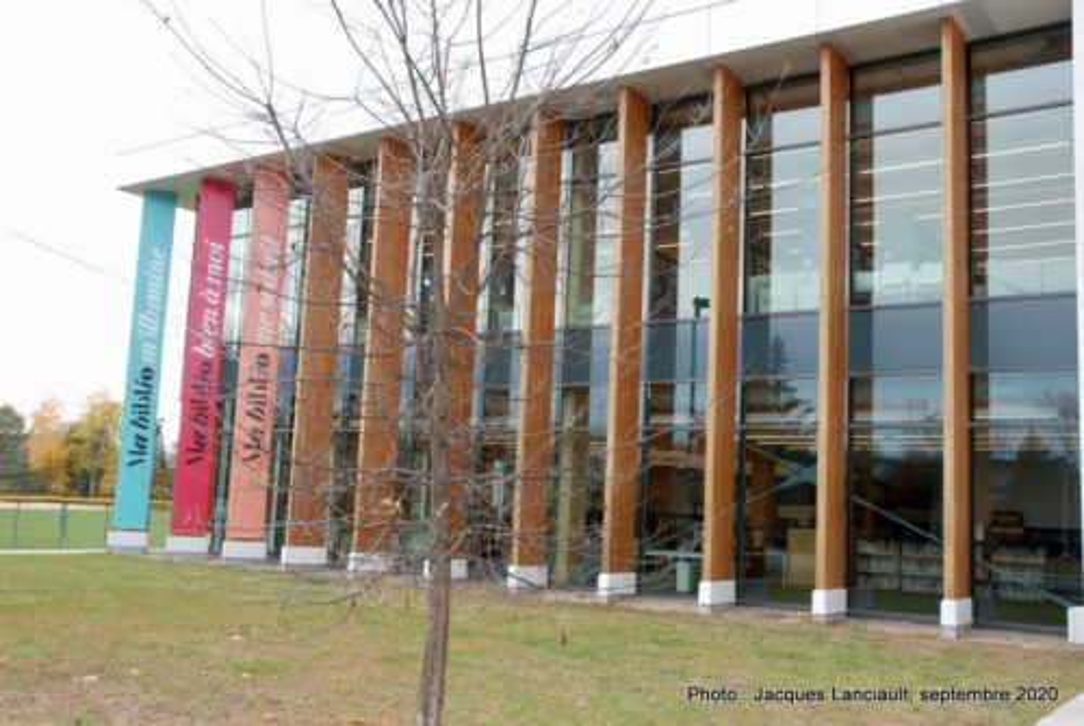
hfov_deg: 53.1
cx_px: 542
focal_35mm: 36
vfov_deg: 37.0
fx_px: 1086
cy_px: 363
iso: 100
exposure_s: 1/15
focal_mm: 24
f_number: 14
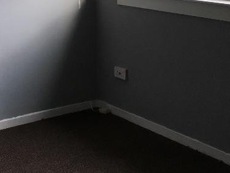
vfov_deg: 17.7
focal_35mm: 80
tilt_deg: -3.7
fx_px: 531
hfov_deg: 24.2
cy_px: -22
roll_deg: +1.9
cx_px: 58
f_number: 2.2
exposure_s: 1/33
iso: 25
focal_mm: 4.15
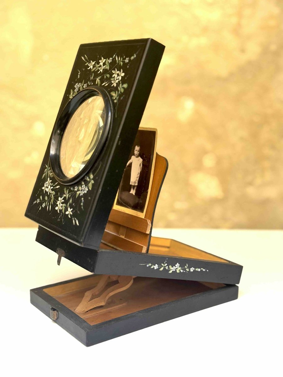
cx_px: 142
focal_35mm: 48
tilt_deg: -12.5
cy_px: 188
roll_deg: +1.9
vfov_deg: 39.7
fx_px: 523
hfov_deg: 30.3
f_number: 1.78
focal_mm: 6.76
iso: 160
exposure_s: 1/100
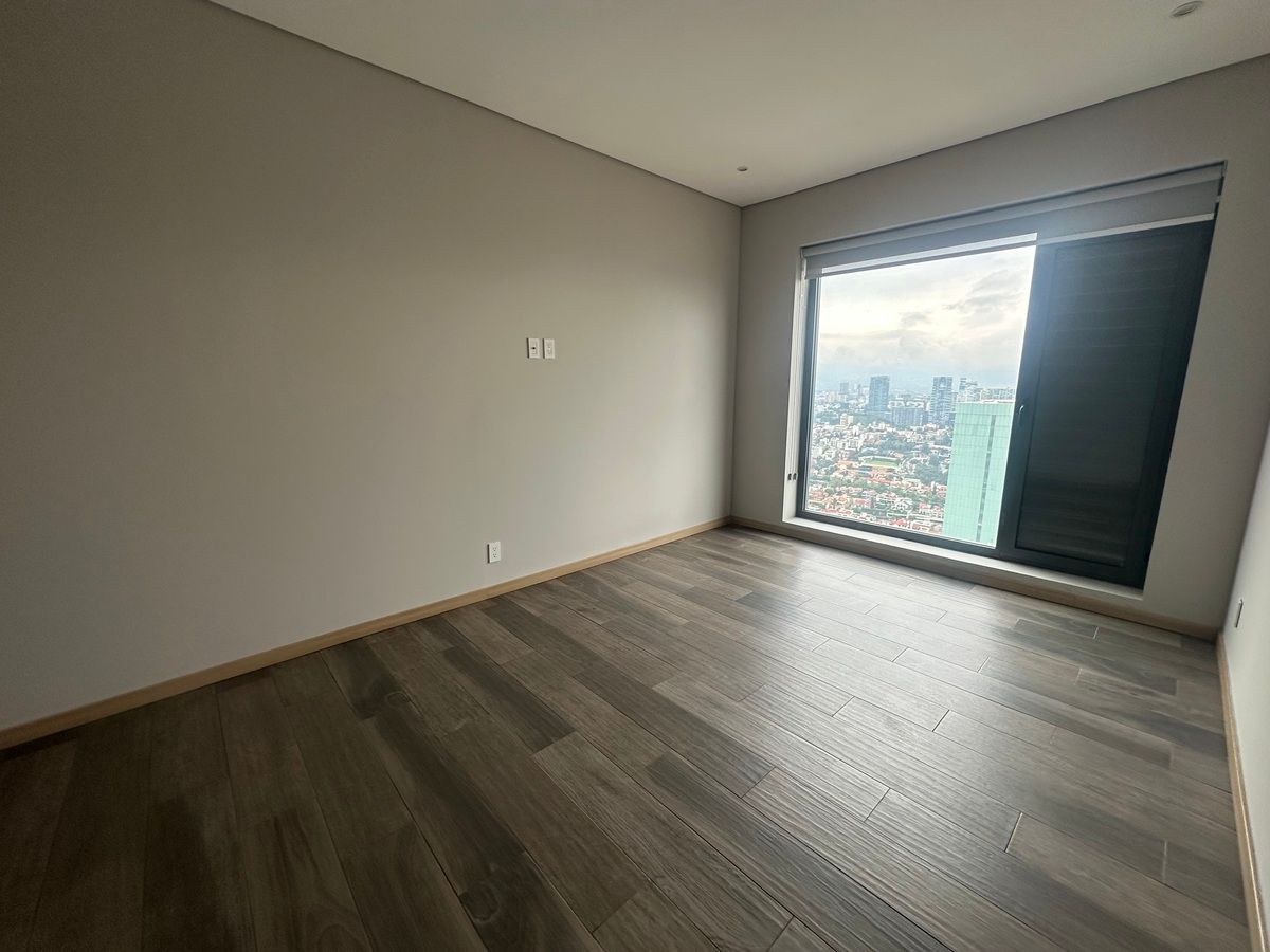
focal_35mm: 14
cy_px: 476
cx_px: 635
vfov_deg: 85.7
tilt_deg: -9.1
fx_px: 514
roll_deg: +0.0
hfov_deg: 102.1
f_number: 2.2
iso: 40
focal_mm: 2.22
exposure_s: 1/142
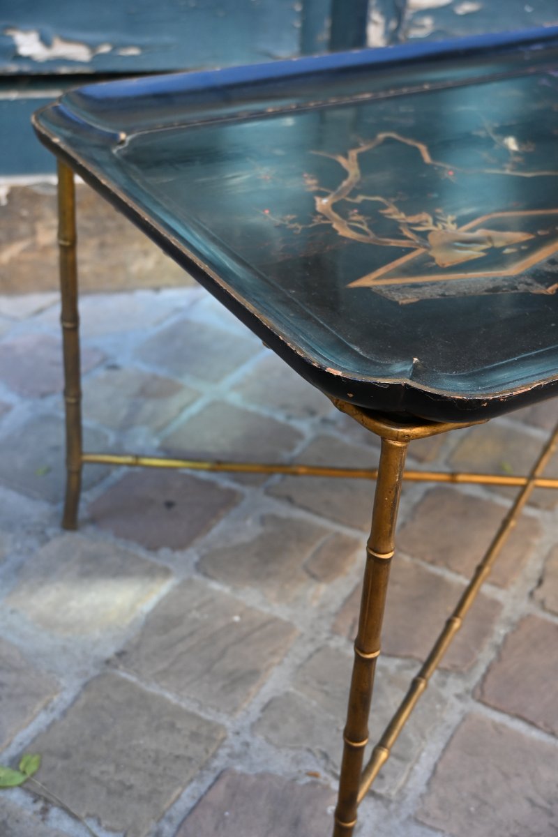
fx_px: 1098
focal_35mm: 47
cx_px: 279
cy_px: 418
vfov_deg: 41.7
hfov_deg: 28.5
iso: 400
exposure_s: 1/125
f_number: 4
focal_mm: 31.5
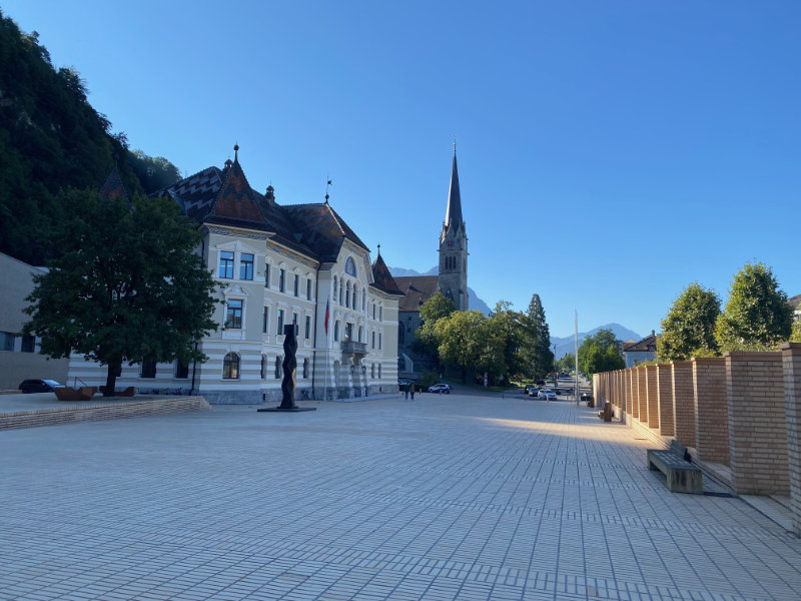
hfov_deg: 67.3
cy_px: 300
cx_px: 400
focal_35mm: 26
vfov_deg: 53.1
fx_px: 602
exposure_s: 1/1898
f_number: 1.8
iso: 32
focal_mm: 4.2
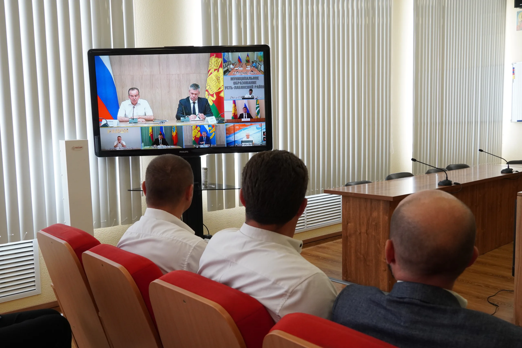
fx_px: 500
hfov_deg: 55.1
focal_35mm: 34
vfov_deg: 38.4
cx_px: 261
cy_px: 174
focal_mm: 23
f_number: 5.6
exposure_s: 1/125
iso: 1250
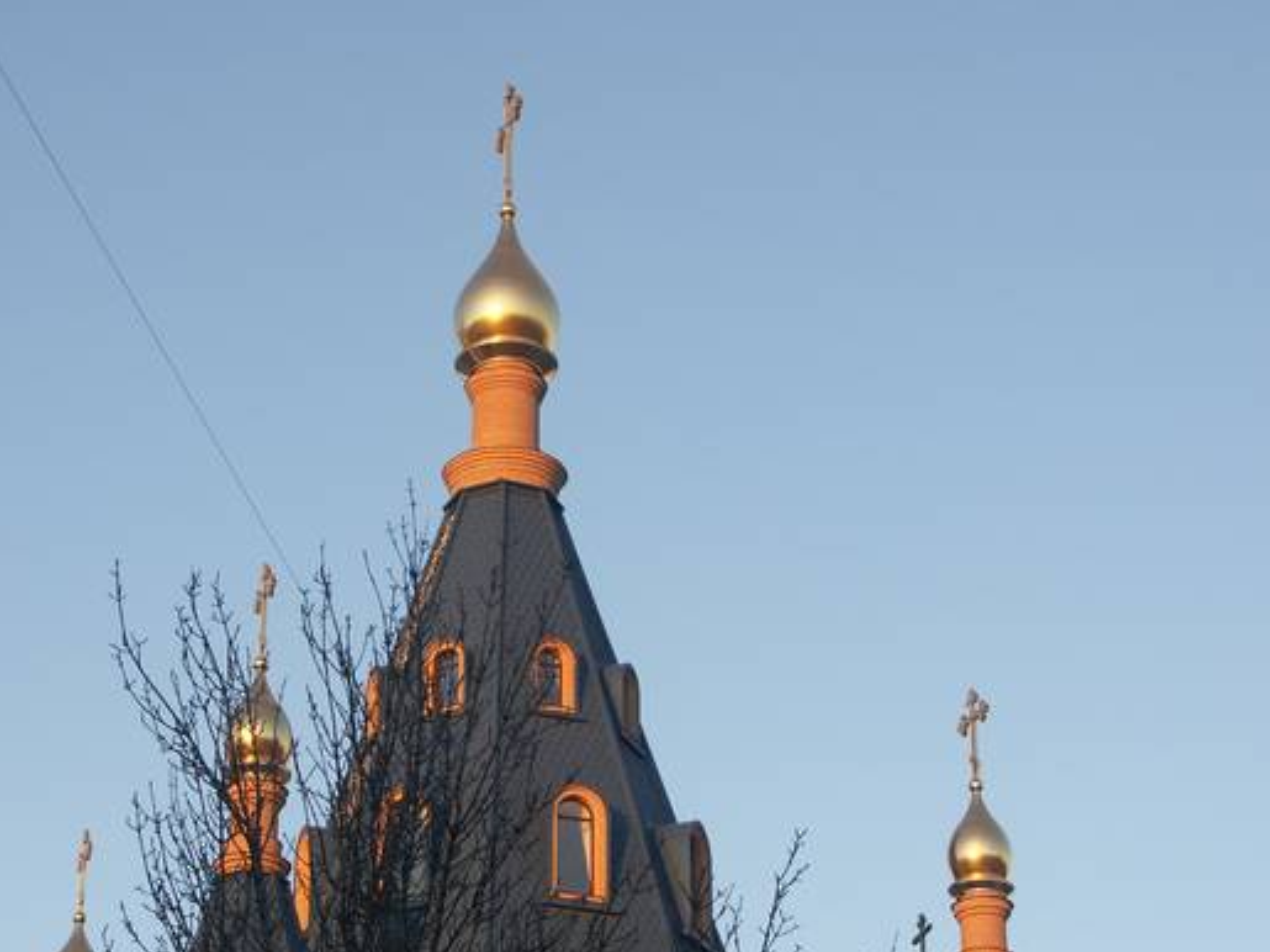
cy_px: 673
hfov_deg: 19.4
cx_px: 543
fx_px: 3705
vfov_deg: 14.6
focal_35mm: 101
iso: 64
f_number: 4.5
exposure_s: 1/100
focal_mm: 16.65
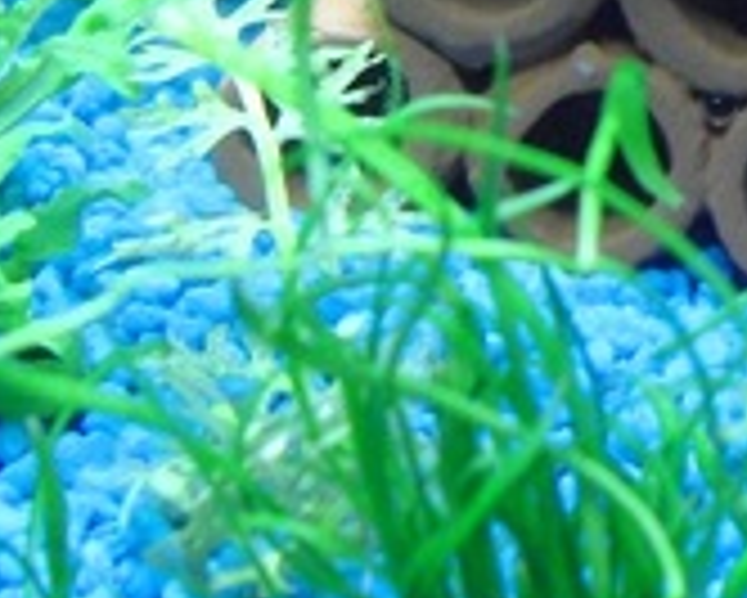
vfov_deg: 14.3
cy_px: -2
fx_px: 2345
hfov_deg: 17.7
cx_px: 752
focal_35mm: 106
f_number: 3.1
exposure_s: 1/100
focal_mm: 6.3
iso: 800
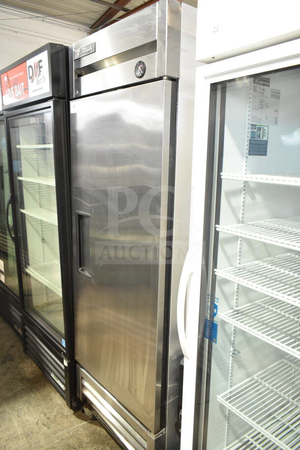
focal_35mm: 27
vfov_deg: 67.4
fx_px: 337
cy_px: 225
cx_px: 150
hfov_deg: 48.0
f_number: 4
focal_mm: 18
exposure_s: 1/60
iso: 1600
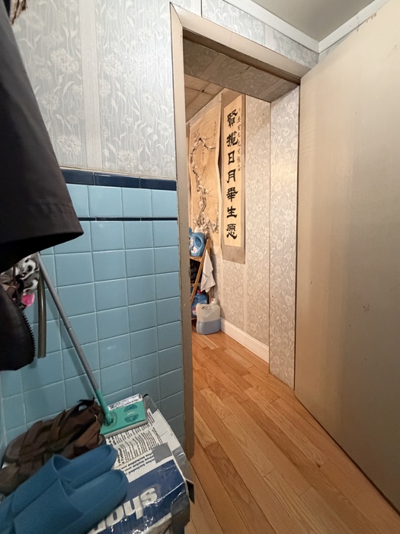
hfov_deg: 77.7
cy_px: 250
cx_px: 226
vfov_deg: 94.4
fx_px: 247
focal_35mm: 16
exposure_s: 1/60
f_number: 2.2
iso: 800
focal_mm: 2.22
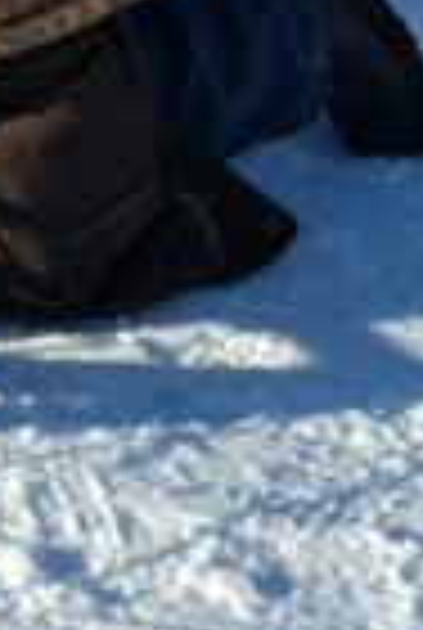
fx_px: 2438
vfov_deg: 13.7
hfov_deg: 9.5
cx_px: -320
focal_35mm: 139
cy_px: -374
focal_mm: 26
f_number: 8
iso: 100
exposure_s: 1/250
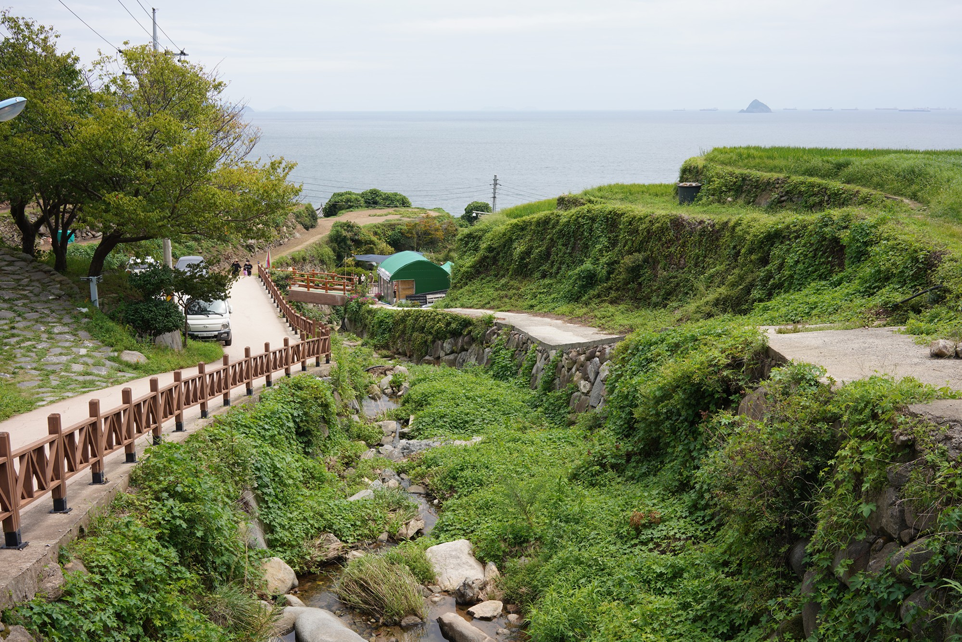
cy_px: 321
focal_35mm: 35
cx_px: 481
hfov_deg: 54.4
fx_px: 935
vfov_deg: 37.9
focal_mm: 35
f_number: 9
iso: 100
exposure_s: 1/125
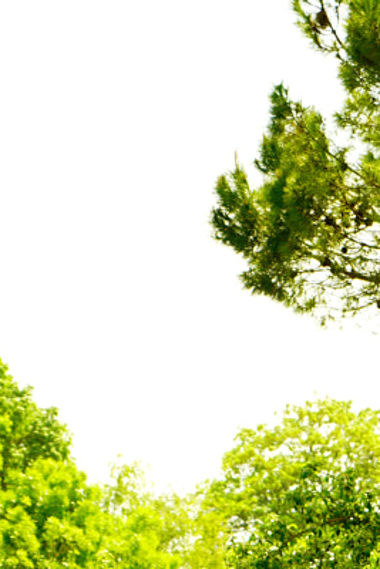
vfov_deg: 7.5
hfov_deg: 5.2
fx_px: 4176
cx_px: 344
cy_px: 1117
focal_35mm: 264
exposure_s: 1/200
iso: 50
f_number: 4
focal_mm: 66
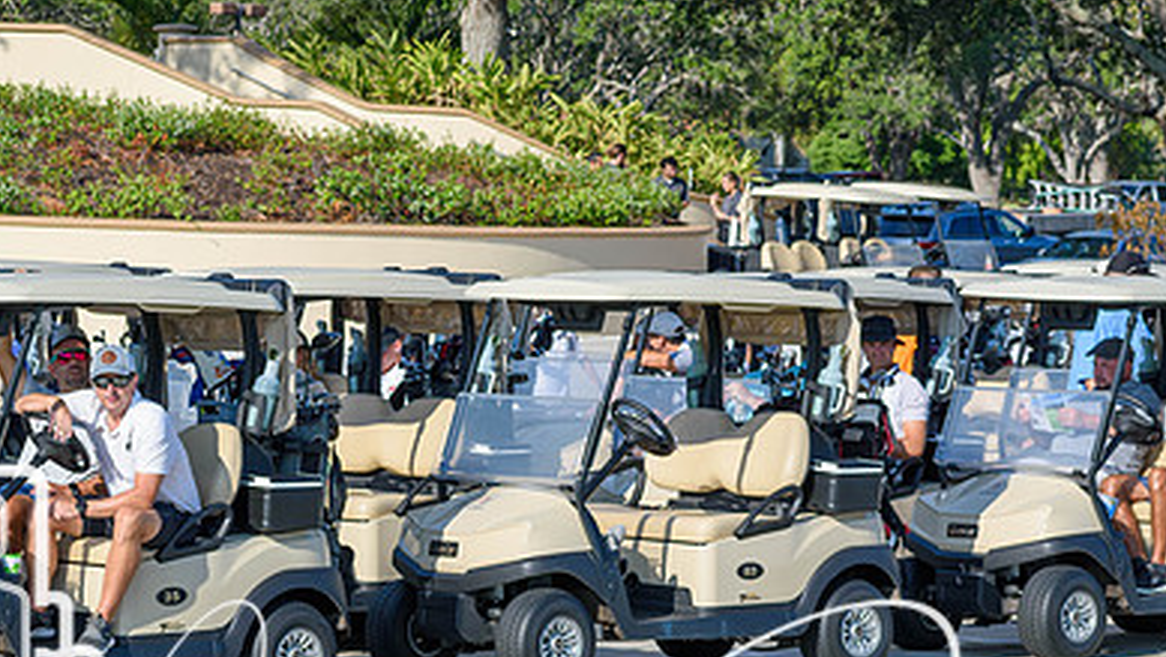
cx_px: 534
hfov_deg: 13.1
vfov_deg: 7.4
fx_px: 5072
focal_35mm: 164
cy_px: 484
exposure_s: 1/800
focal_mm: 70
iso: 200
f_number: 7.1
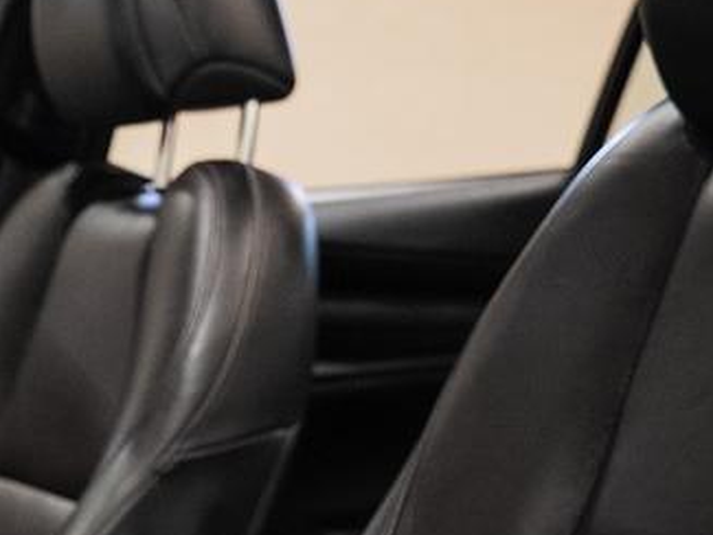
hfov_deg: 17.7
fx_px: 2267
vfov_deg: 13.2
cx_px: 157
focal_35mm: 110
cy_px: 575
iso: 1000
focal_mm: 24
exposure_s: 1/40
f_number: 4
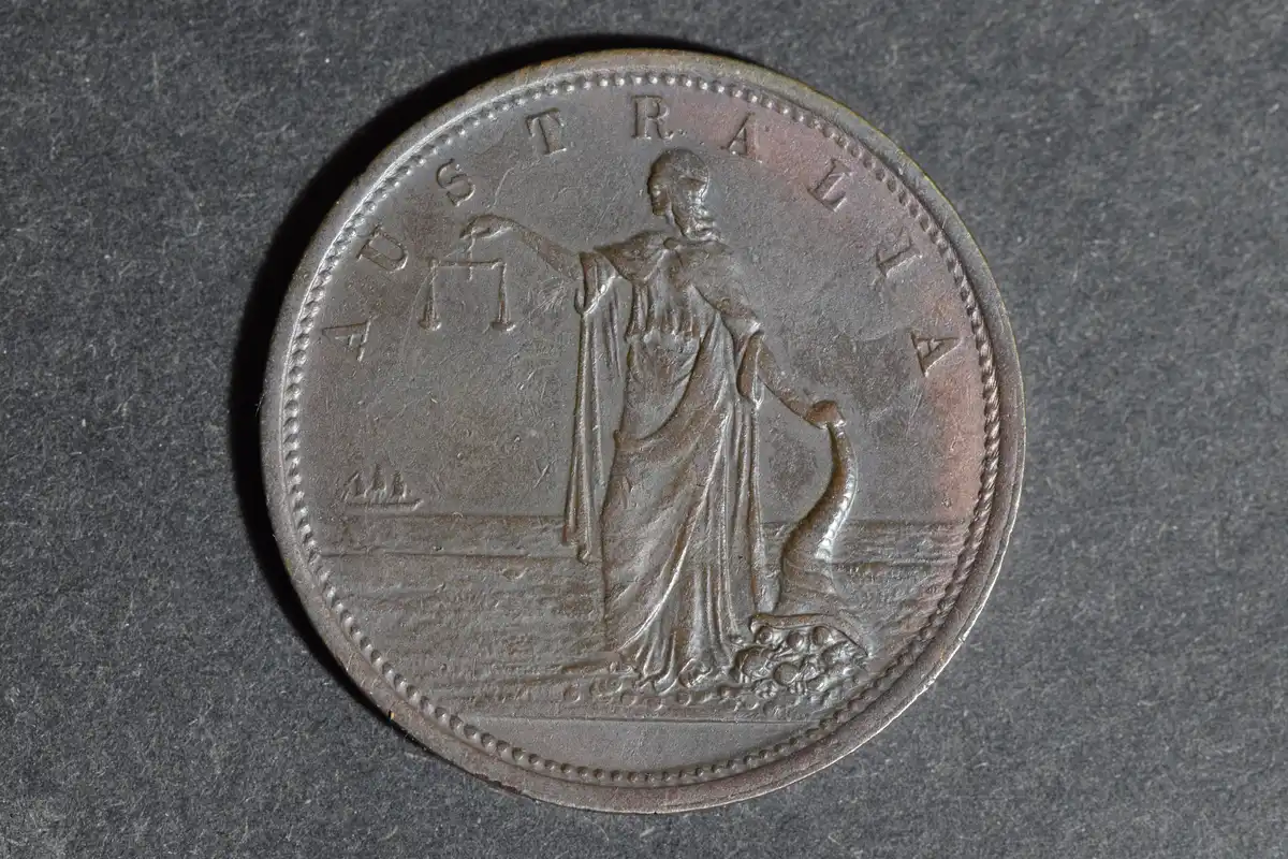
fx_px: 5635
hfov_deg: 13.0
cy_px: 430
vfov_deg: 8.7
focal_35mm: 158
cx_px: 644
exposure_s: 1/50
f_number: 9
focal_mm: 105
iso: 1600
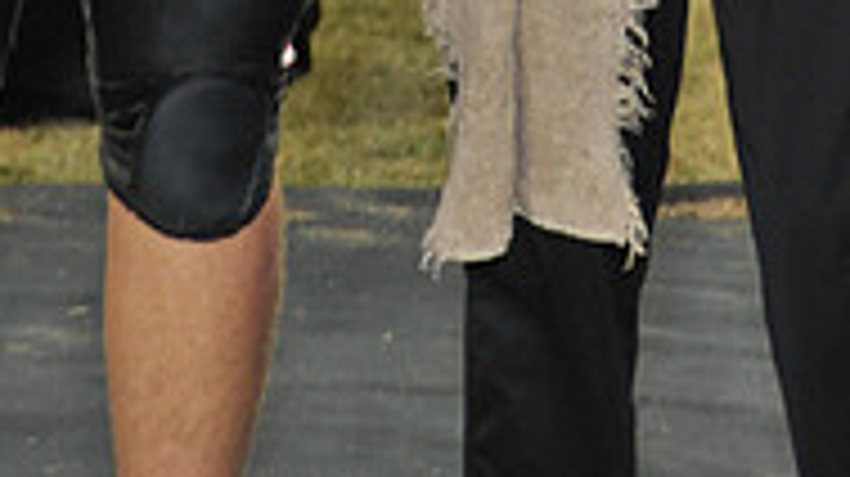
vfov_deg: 3.5
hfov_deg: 6.4
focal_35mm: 338
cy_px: -783
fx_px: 7613
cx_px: 387
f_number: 5.6
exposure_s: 1/60
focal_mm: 105
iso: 2000
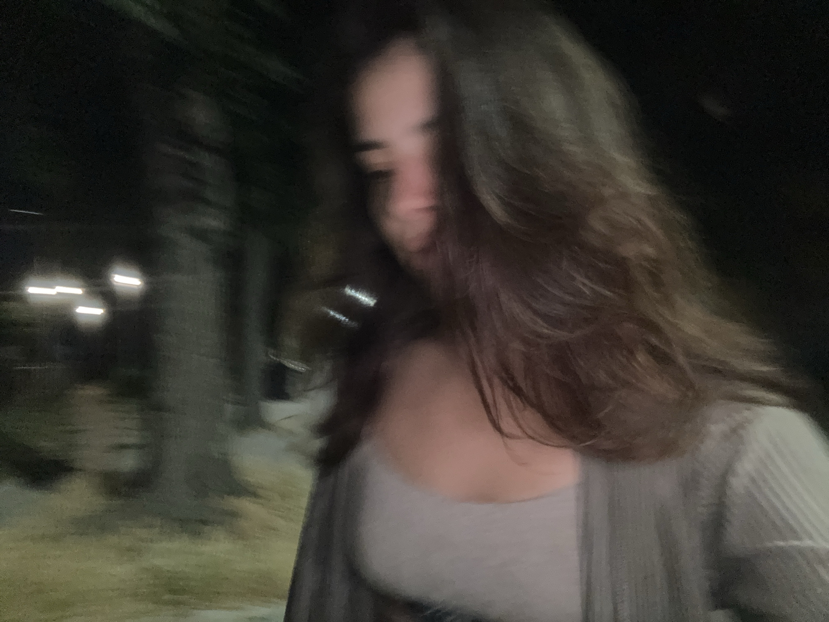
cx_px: 414
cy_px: 311
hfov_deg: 73.9
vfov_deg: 58.9
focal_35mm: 23
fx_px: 551
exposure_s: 1/18
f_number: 1.9
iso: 320
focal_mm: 2.69
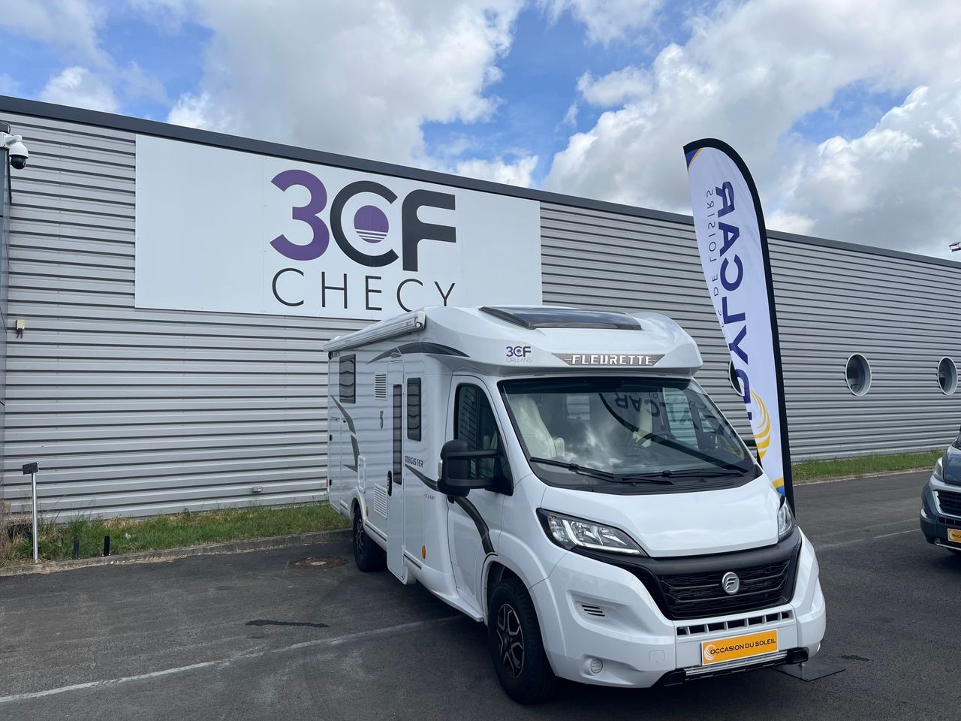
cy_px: 360
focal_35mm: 26
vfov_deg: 53.1
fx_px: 722
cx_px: 480
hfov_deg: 67.3
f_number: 1.6
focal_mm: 5.1
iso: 50
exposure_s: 1/4310
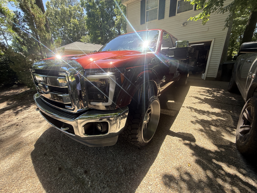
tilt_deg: -17.7
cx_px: 128
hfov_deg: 102.1
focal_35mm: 14
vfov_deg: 85.7
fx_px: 104
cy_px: 96
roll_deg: +1.5
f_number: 2.2
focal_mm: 2.22
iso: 64
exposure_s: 1/224
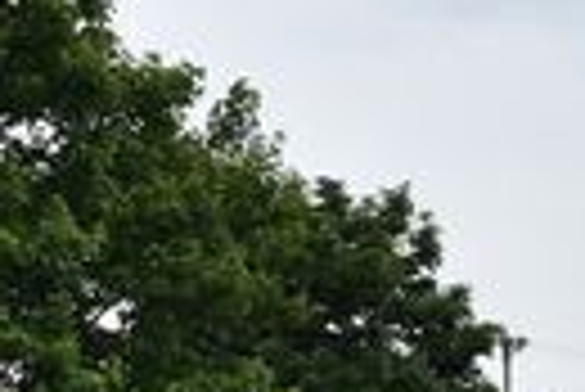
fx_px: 4083
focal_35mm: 251
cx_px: 1364
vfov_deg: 5.4
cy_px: 701
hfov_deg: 7.7
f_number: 8
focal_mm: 34
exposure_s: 1/250
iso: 110
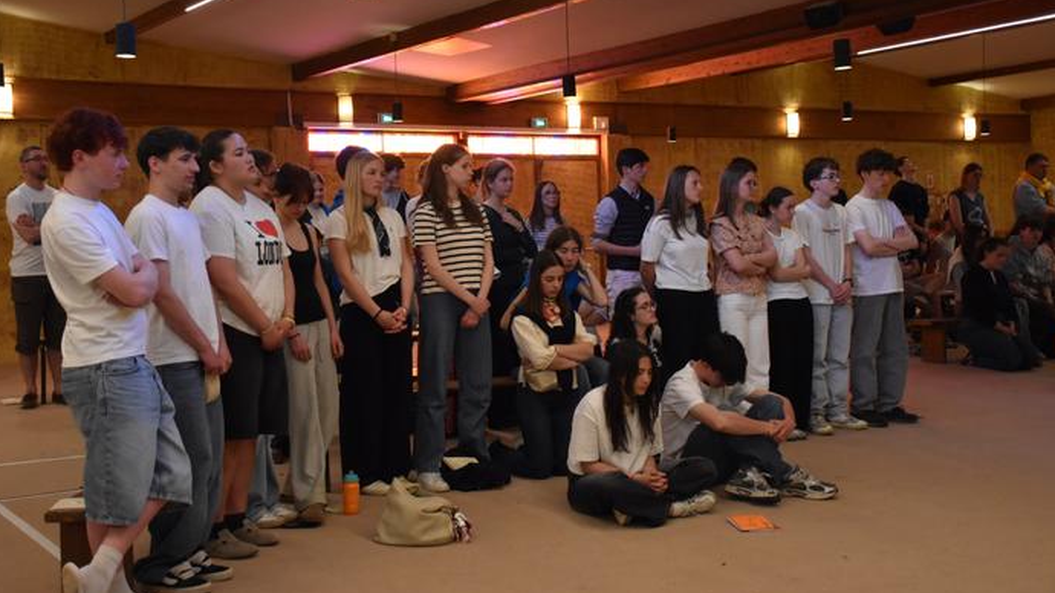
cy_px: 262
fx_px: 1427
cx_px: 526
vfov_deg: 23.5
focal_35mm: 51
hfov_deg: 40.6
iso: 2500
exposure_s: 1/60
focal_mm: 32
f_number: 4
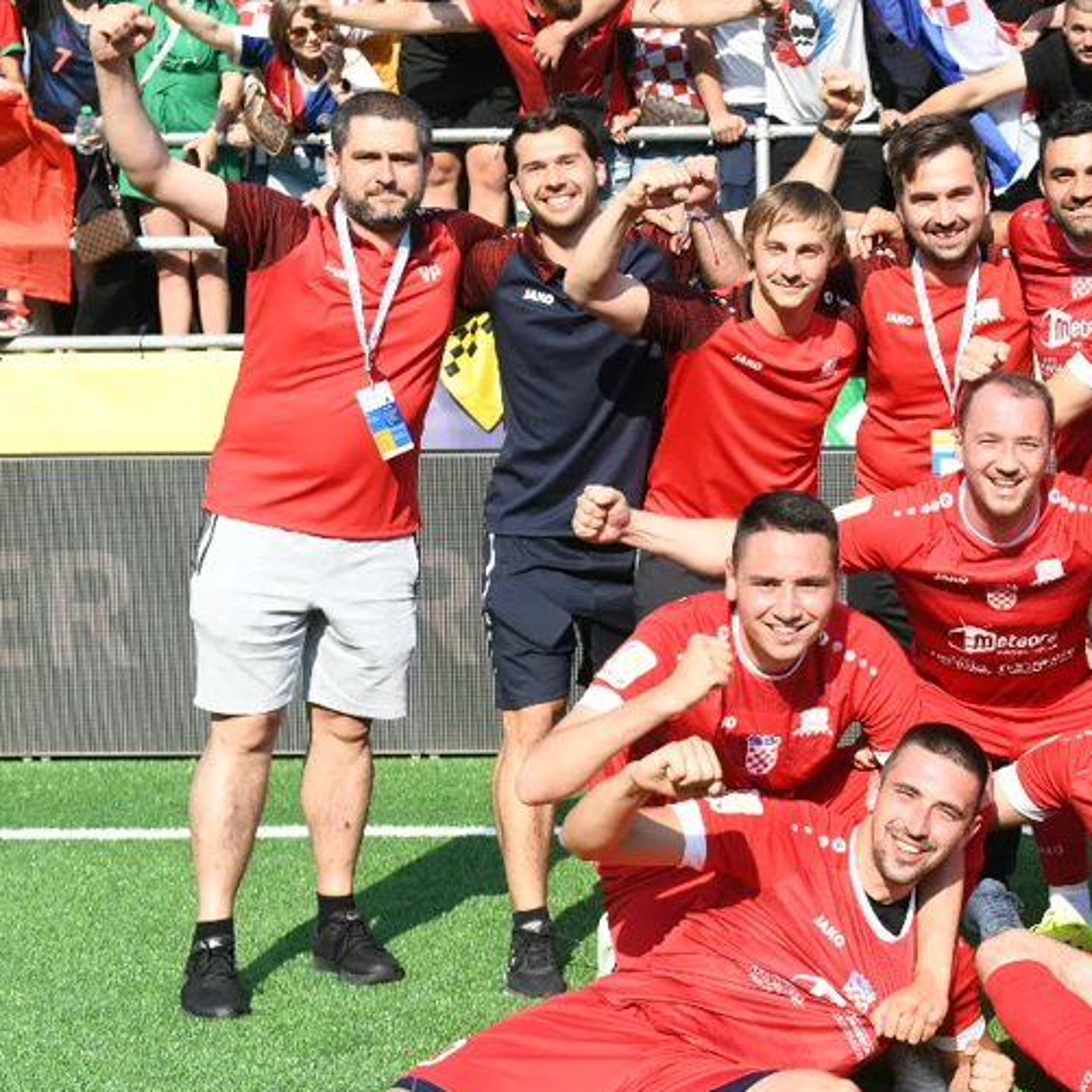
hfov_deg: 21.8
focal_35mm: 76
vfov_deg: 22.7
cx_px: 1142
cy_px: 439
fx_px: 2712
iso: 500
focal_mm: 35
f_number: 5
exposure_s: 1/2000
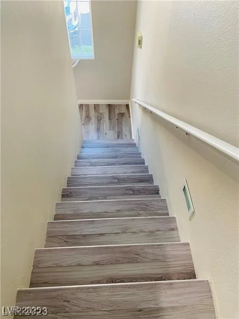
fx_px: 239
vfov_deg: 67.3
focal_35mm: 26
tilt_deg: -54.8
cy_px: 160
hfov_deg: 53.1
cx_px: 120
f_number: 1.8
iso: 80
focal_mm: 4.25
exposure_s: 1/60
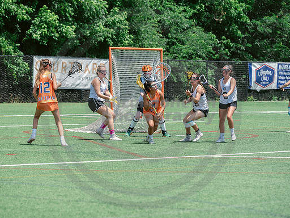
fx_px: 1826
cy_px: 109
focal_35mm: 218
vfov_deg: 6.8
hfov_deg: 9.1
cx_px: 141
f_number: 5
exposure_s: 1/1600
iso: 400
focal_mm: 200
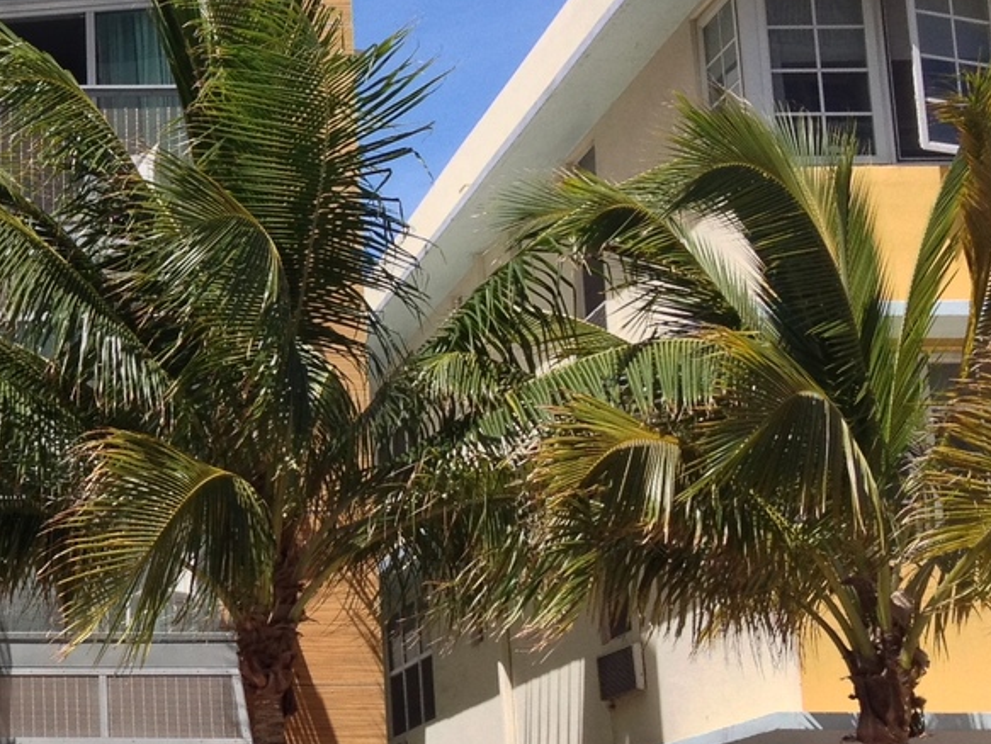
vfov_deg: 15.4
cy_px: 358
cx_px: -224
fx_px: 2750
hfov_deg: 19.2
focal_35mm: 96
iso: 50
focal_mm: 4.28
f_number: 2.4
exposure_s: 1/1104
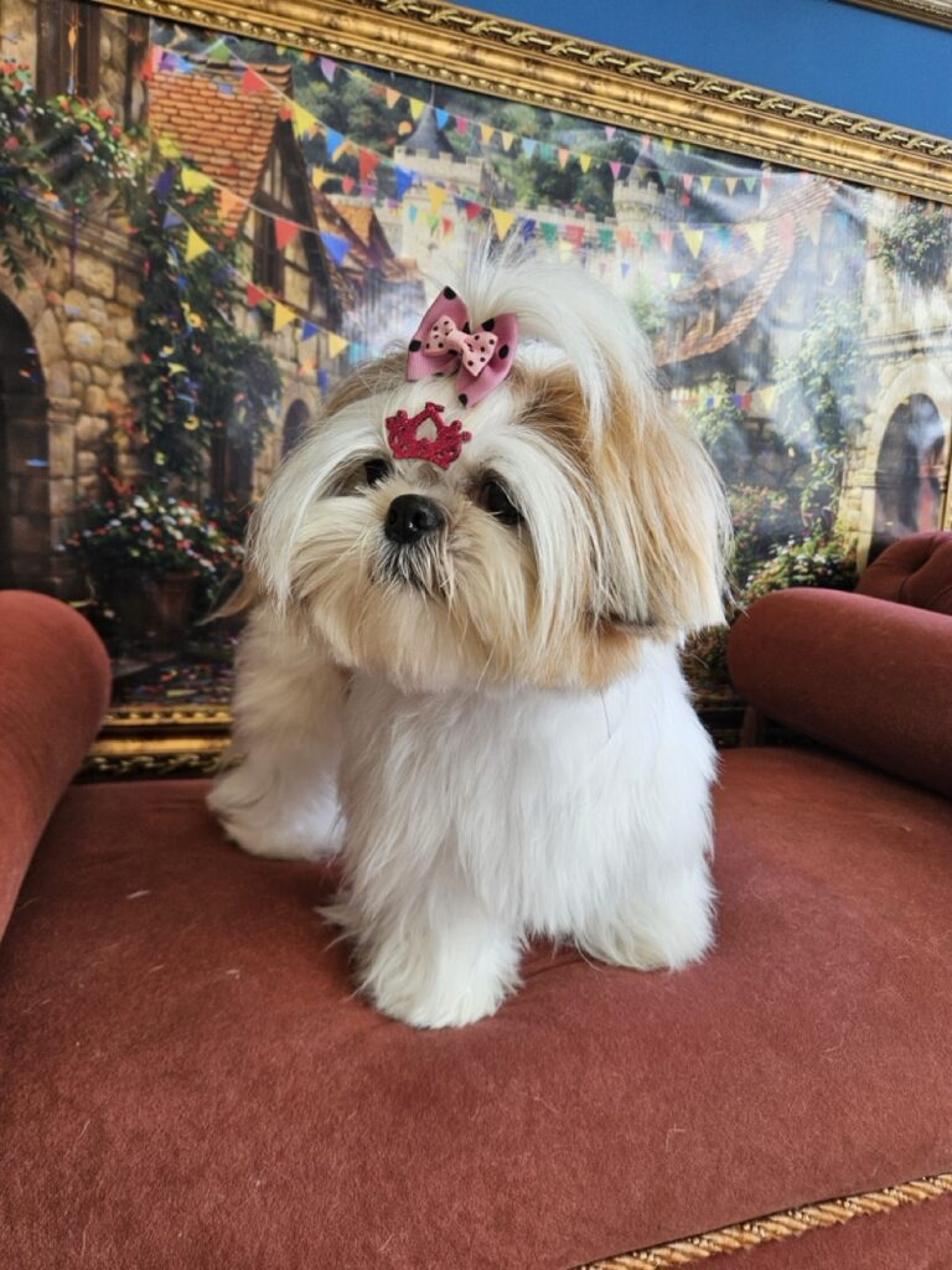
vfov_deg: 73.9
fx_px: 843
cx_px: 476
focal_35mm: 23
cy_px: 635
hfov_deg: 58.9
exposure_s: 1/207
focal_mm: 5.4
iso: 64
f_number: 1.8
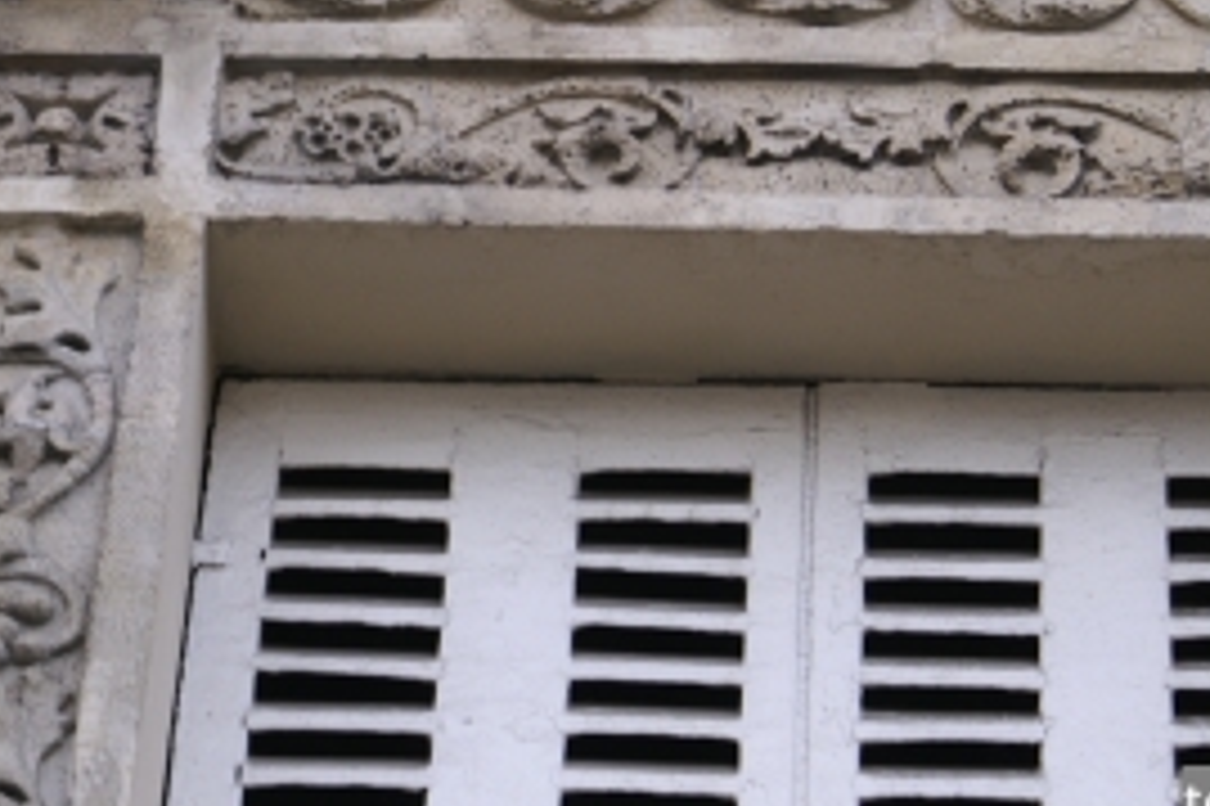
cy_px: -61
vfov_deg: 5.8
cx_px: 828
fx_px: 7860
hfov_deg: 8.8
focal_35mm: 234
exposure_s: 1/13
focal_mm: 70
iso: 100
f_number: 5.6
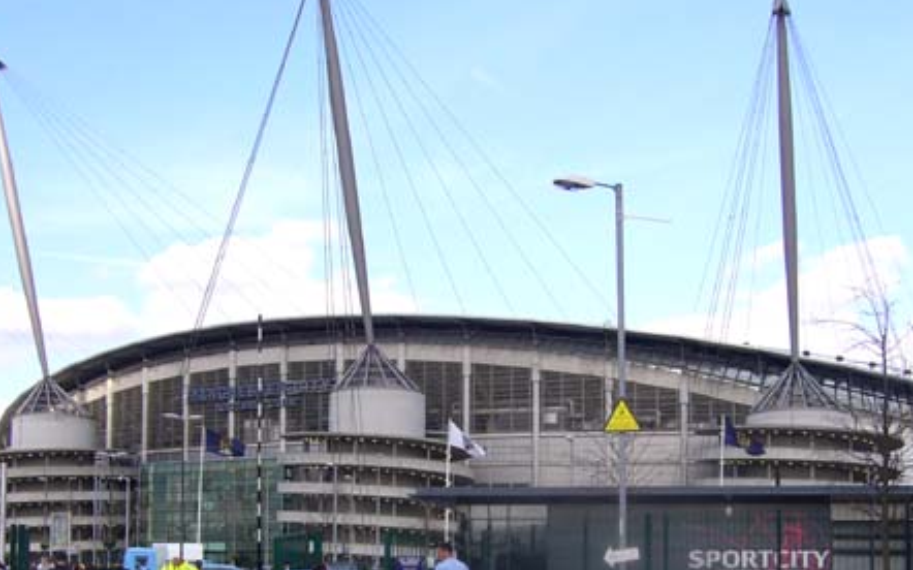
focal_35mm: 42
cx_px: 426
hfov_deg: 47.2
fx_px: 1045
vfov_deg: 30.3
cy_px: 369
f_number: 5.6
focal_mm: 5.8
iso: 80
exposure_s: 1/250
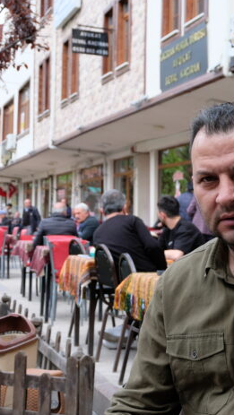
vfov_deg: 31.9
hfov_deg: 17.7
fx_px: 727
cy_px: 189
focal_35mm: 66
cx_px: 251
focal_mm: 25.6
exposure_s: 1/240
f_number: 4.5
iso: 400
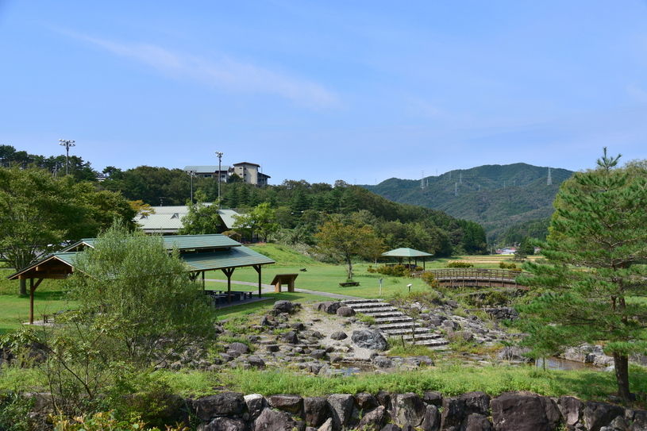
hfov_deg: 45.0
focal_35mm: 44
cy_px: 216
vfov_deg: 30.8
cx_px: 324
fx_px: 782
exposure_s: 1/250
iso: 100
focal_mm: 29
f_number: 10
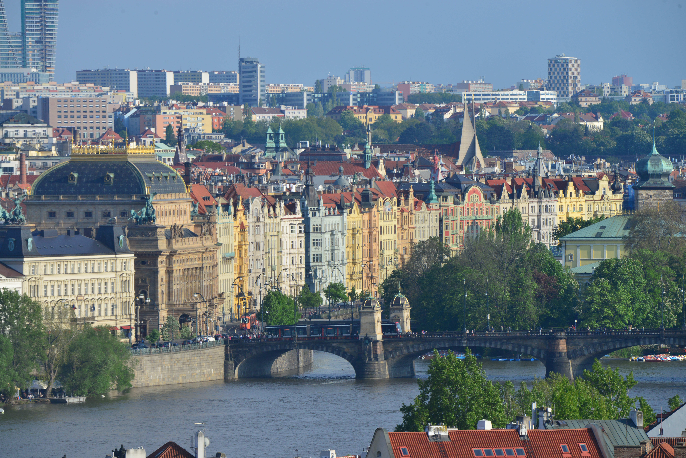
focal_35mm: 320
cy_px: 229
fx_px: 6099
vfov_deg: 4.3
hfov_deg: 6.4
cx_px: 343
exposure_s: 1/640
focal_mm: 320
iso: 500
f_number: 13
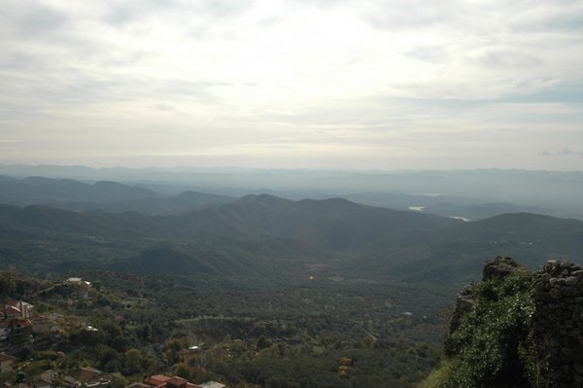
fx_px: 583
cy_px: 194
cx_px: 292
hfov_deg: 53.2
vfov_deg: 36.8
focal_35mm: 36
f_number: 10
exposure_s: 1/400
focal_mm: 24
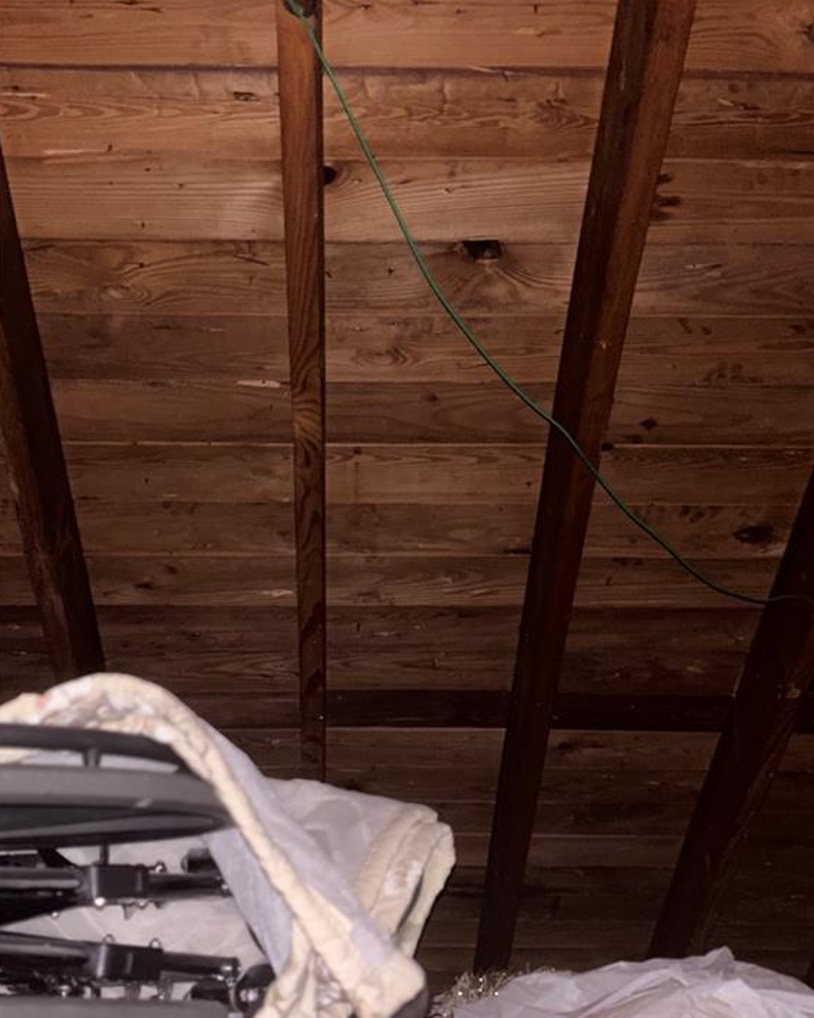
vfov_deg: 34.2
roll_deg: -0.5
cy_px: 517
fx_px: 1657
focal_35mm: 55
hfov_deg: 27.6
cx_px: 406
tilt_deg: +17.5
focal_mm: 5.96
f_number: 1.6
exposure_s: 1/4
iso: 125
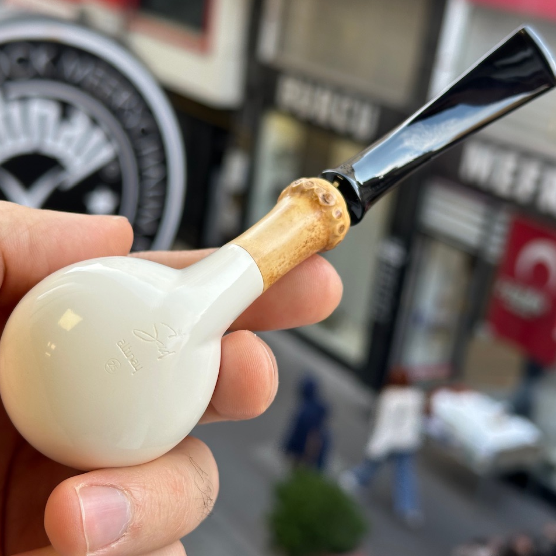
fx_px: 1036
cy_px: 277
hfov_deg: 30.0
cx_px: 254
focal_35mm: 57
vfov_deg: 30.0
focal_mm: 6.86
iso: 64
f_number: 1.78
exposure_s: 1/200
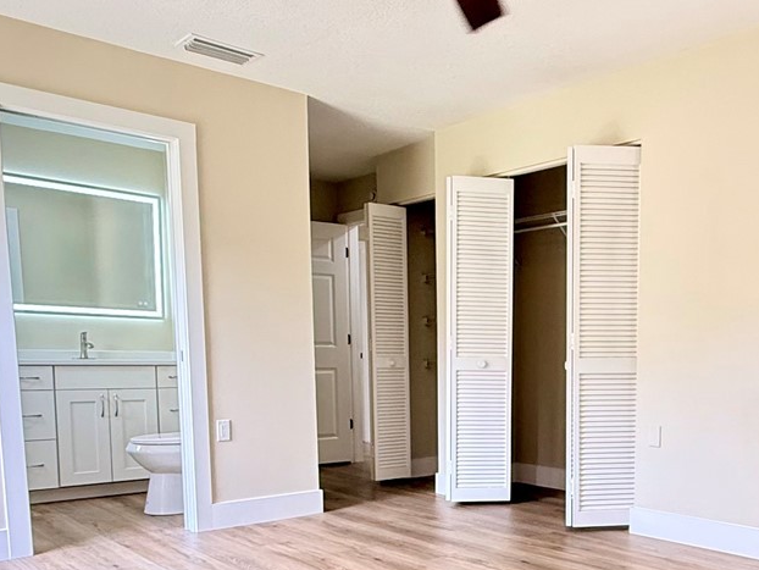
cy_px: 449
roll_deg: +0.8
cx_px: 543
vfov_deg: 38.3
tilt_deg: -4.7
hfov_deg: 49.8
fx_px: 790
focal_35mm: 36
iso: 250
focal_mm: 2.22
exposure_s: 1/99
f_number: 2.2
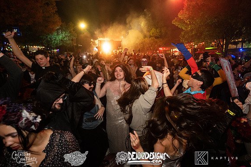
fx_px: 119
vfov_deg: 70.4
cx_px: 140
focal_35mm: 17
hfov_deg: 92.9
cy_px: 82
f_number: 3.5
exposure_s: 1/80
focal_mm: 14
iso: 2000
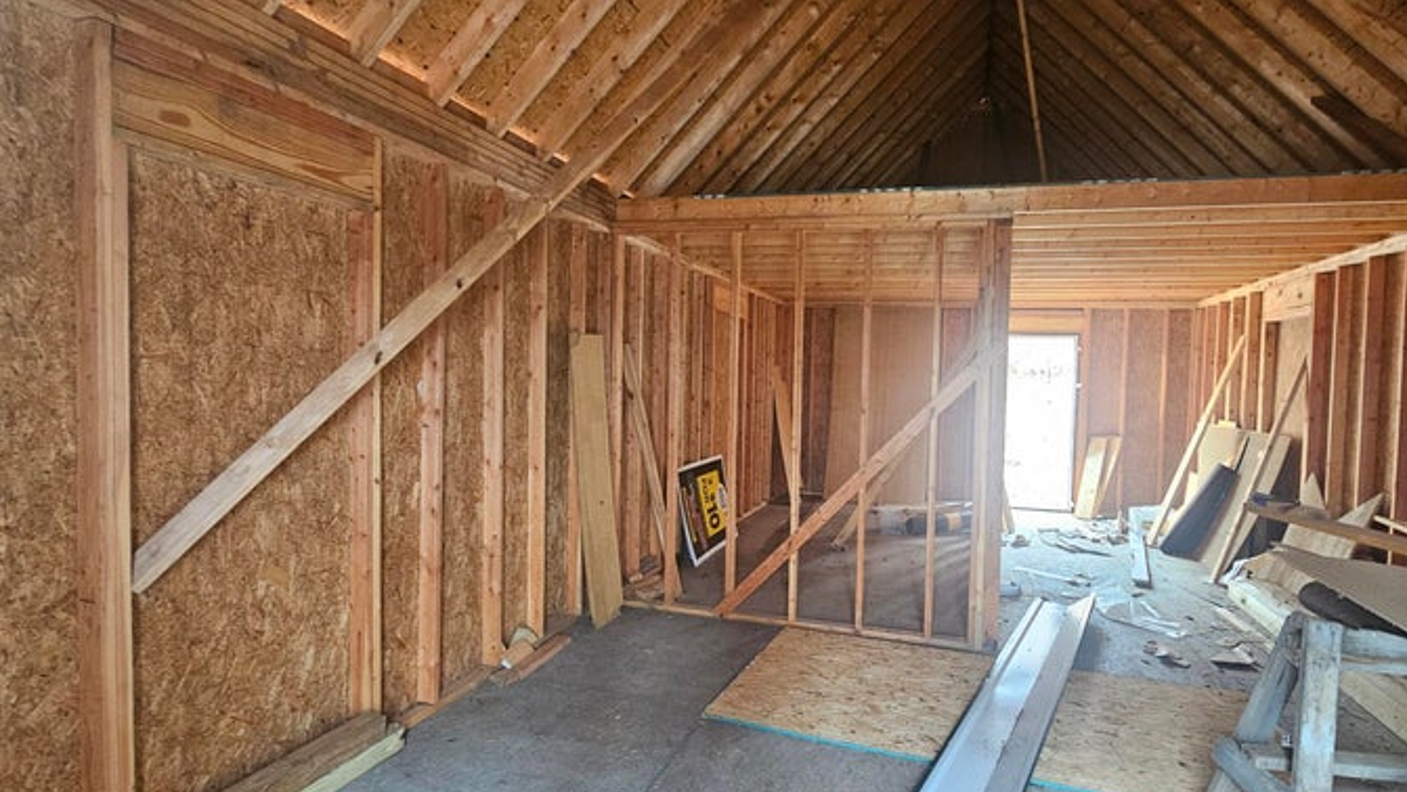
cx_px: 760
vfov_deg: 61.1
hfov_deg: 92.4
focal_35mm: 18
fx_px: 672
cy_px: 400
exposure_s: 1/30
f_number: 2.2
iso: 500
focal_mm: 2.2
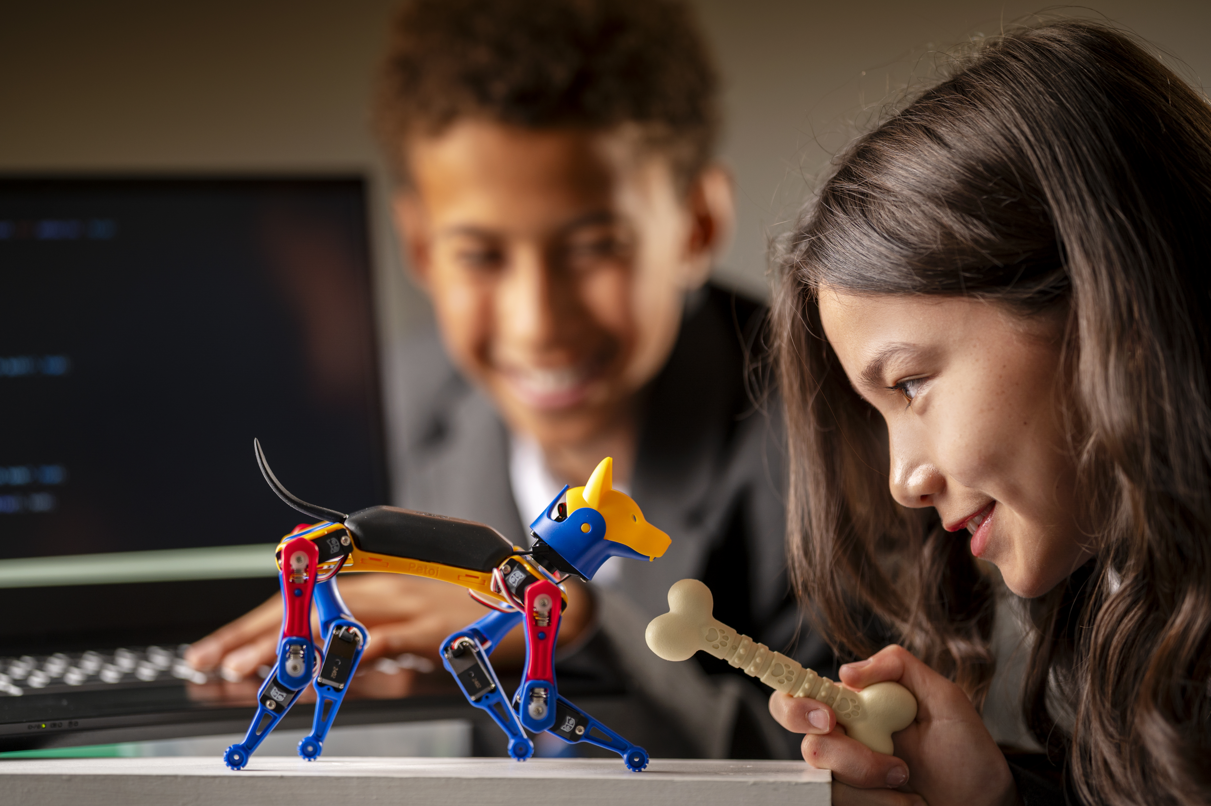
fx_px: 4538
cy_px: 403
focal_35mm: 135
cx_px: 606
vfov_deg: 10.1
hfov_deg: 15.2
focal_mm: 135
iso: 100
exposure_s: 1/60
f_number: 1.8
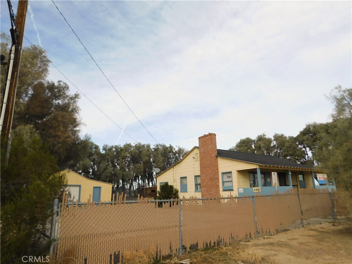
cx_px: 176
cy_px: 132
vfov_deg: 58.9
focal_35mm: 23
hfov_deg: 73.9
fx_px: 234
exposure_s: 1/400
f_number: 6
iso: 125
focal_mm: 4
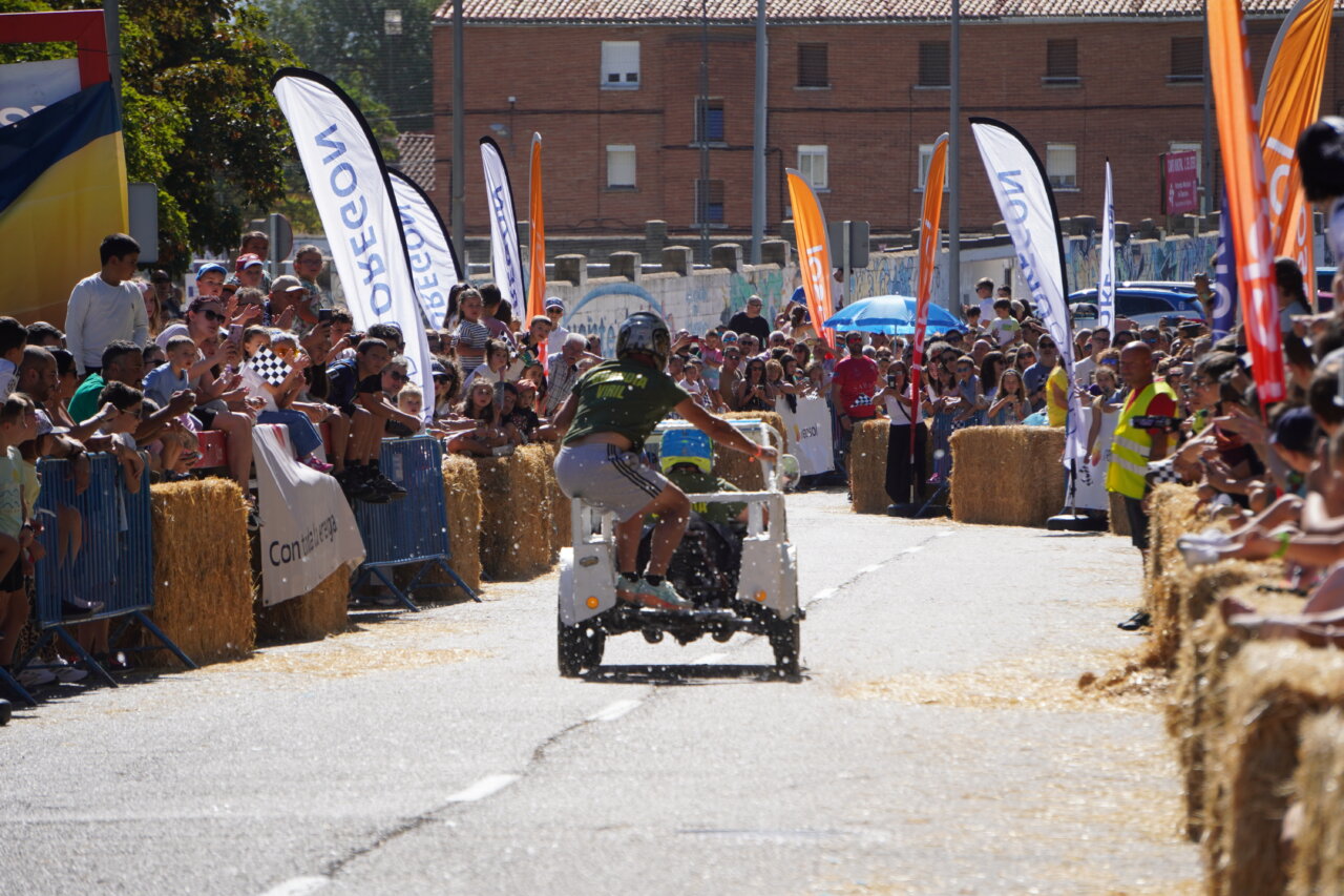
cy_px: 448
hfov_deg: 7.9
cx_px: 672
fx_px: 9742
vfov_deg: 5.3
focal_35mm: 261
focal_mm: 174
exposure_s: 1/500
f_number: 6.3
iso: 100
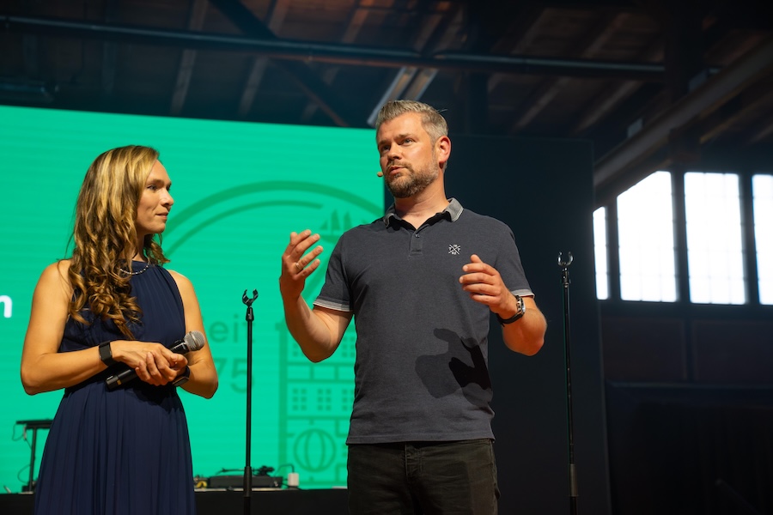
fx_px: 1460
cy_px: 258
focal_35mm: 68
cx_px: 386
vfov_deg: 20.0
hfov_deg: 29.7
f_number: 4
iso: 1600
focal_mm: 68
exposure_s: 1/160
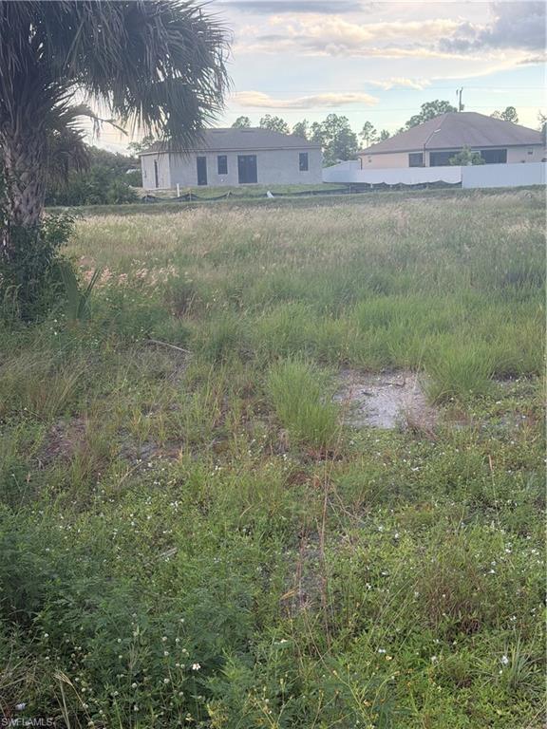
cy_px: 364
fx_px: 1011
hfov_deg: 30.3
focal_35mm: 48
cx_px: 274
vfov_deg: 39.7
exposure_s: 1/291
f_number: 1.78
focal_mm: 6.76
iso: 80
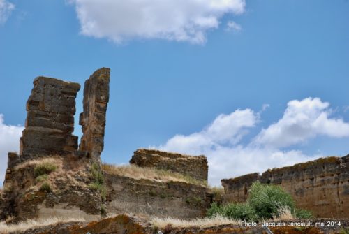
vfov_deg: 17.6
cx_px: 174
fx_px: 757
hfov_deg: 26.0
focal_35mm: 78
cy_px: 117
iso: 100
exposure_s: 1/250
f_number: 8
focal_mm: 52
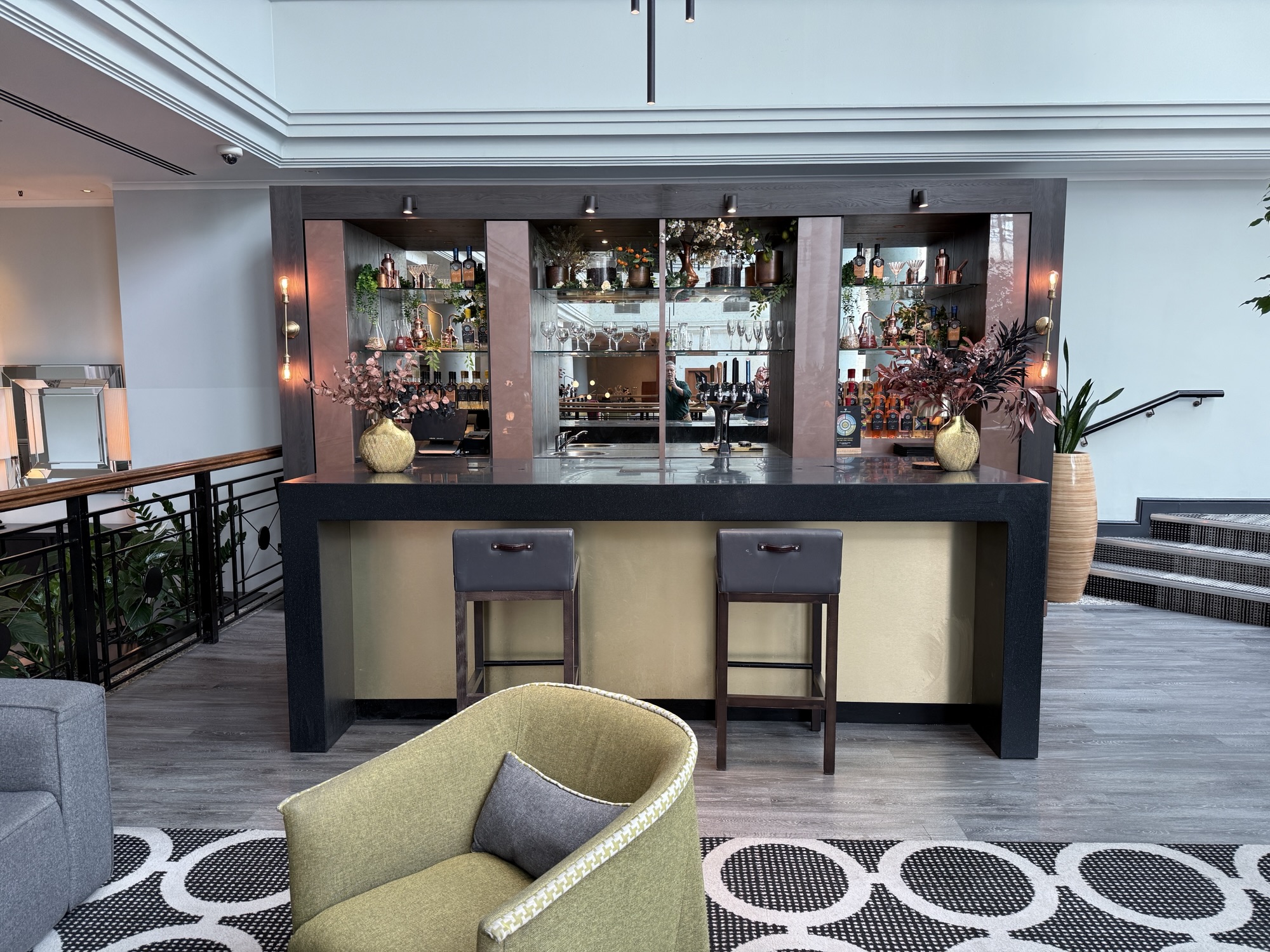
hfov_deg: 71.6
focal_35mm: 24
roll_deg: -0.2
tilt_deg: -6.3
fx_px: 881
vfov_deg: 56.8
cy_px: 476
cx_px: 635
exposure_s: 1/100
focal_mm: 6.76
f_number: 1.78
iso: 100
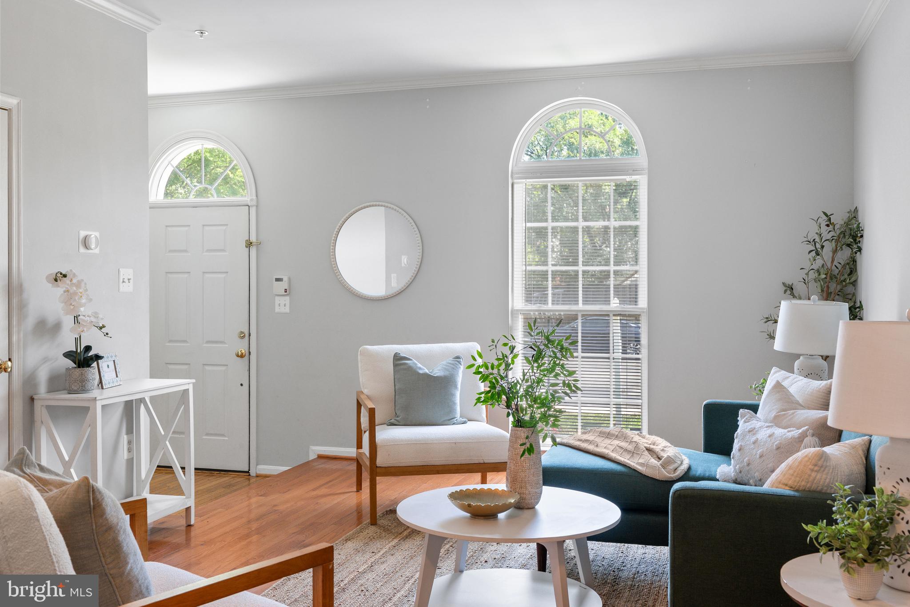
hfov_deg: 54.4
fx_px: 885
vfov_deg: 37.9
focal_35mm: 35
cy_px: 304
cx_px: 455
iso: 320
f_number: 8
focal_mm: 35
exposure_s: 1/5
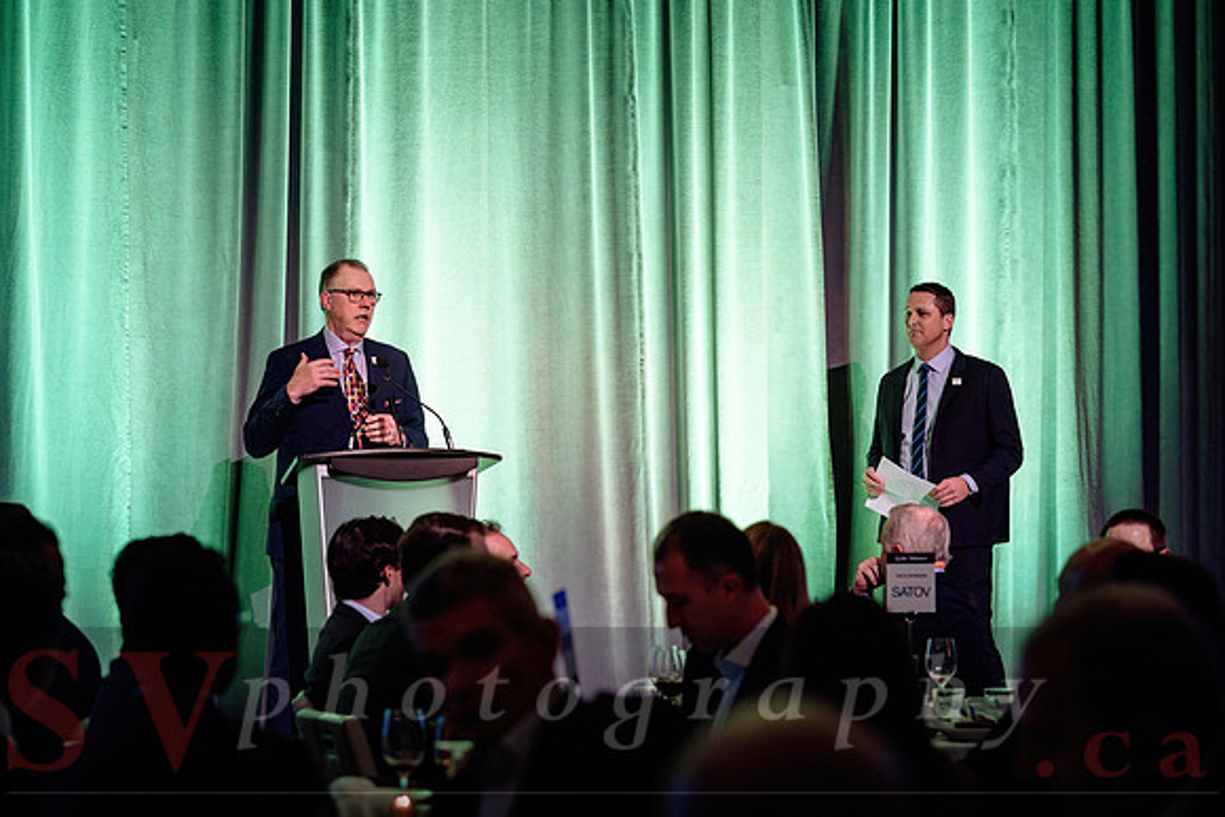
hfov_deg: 18.0
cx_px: 612
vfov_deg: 12.0
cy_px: 328
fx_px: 3871
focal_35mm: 114
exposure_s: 1/200
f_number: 3.5
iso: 1250
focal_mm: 95
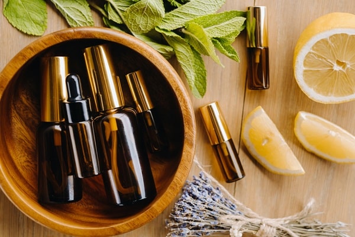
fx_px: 828
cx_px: 178
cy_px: 118
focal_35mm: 84
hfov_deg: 24.2
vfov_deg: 16.3
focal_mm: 56
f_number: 2.8
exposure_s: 1/320
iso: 400
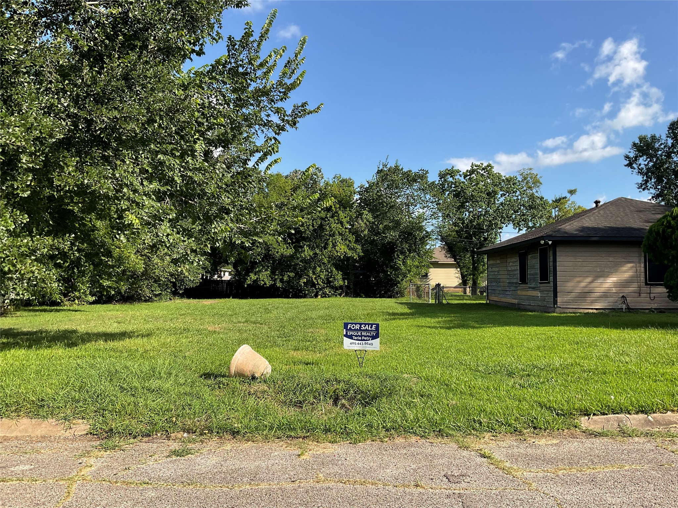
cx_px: 339
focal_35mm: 29
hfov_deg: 61.7
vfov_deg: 48.2
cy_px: 254
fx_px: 568
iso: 16
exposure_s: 1/1121
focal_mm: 3
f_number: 1.8
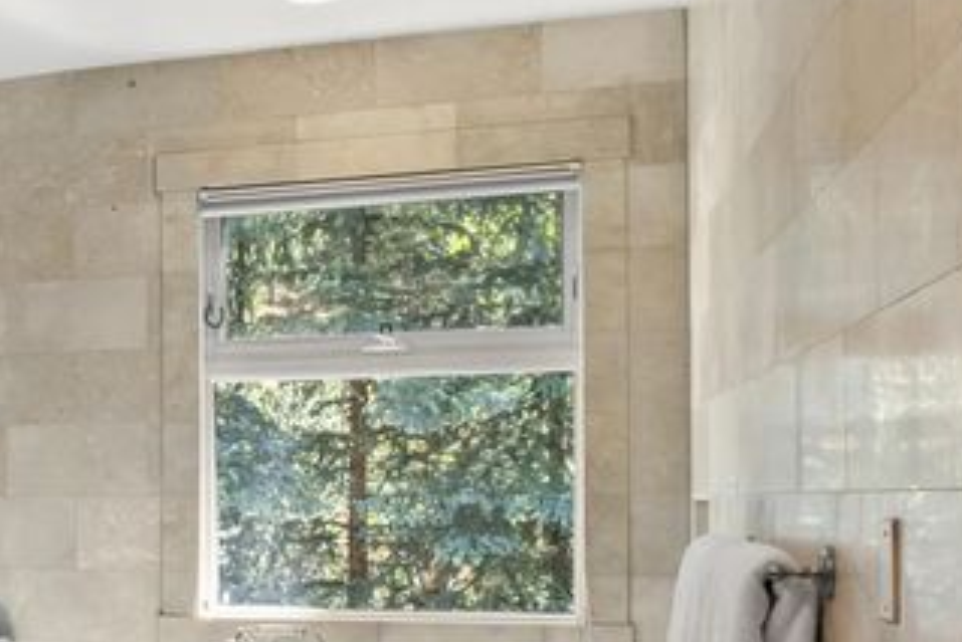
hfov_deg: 28.5
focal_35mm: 61
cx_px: -202
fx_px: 1631
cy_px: 517
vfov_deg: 22.0
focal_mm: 19
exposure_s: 1/4
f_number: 7.1
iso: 400
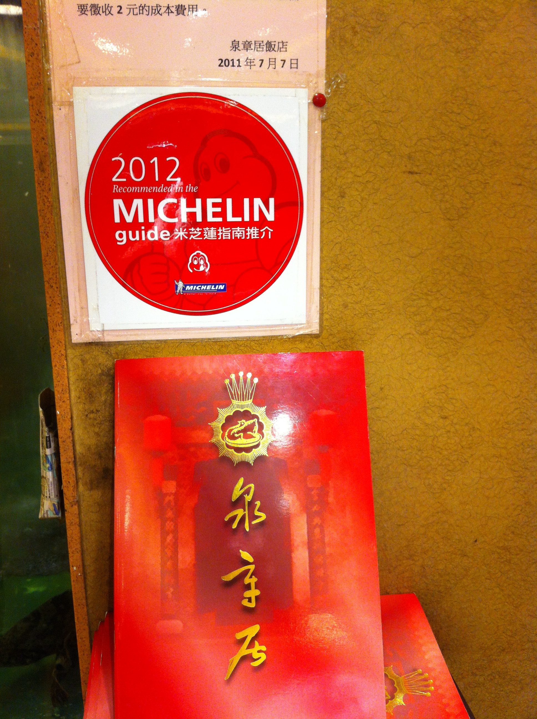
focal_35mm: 35
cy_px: 360
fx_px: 726
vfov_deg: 52.7
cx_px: 268
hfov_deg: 40.6
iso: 125
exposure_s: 1/15
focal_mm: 3.85
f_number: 2.8
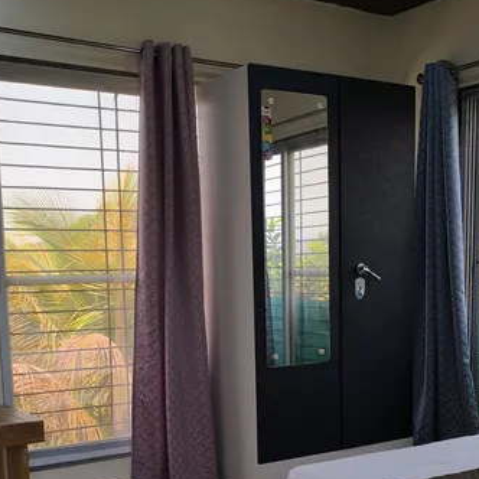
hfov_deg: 34.7
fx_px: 767
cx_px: 255
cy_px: 377
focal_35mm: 49
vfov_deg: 33.8
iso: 50
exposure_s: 1/123
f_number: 1.65
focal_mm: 6.14
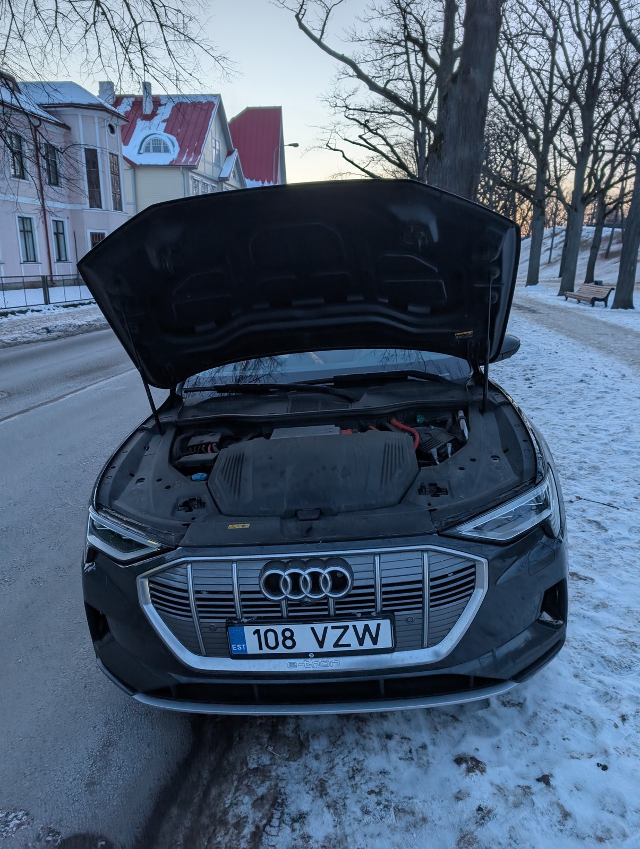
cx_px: 320
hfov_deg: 56.9
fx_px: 590
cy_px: 424
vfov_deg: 71.5
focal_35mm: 24
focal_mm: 6.9
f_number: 1.68
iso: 21
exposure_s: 1/26.9
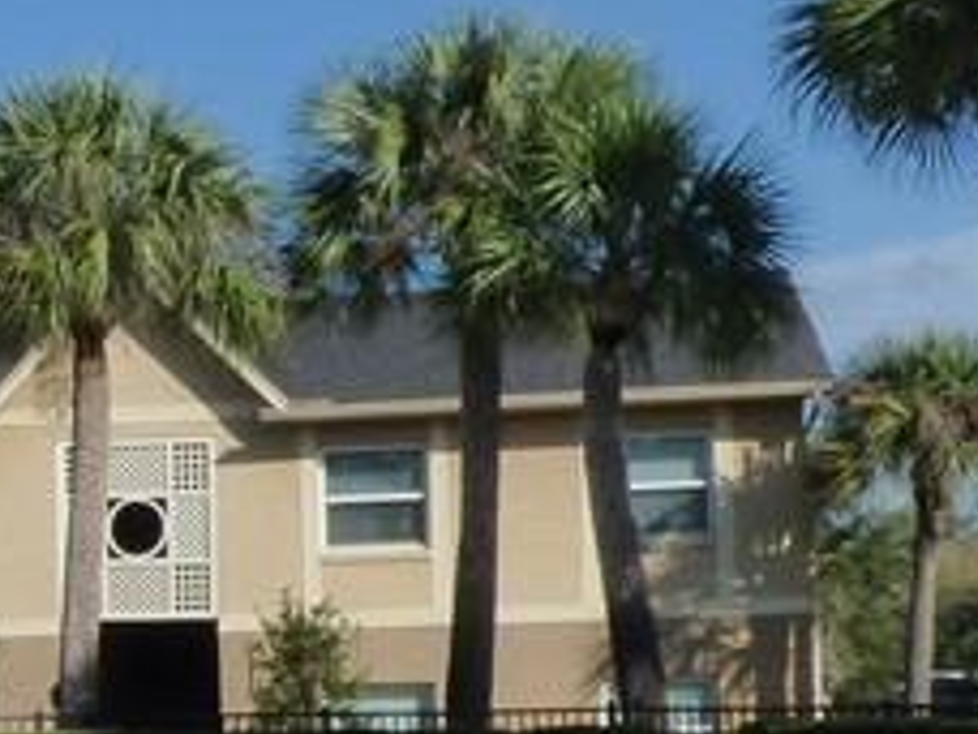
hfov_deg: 20.8
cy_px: 717
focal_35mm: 90
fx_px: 2543
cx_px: -90
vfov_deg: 16.1
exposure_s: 1/800
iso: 200
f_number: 6.3
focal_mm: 3.58
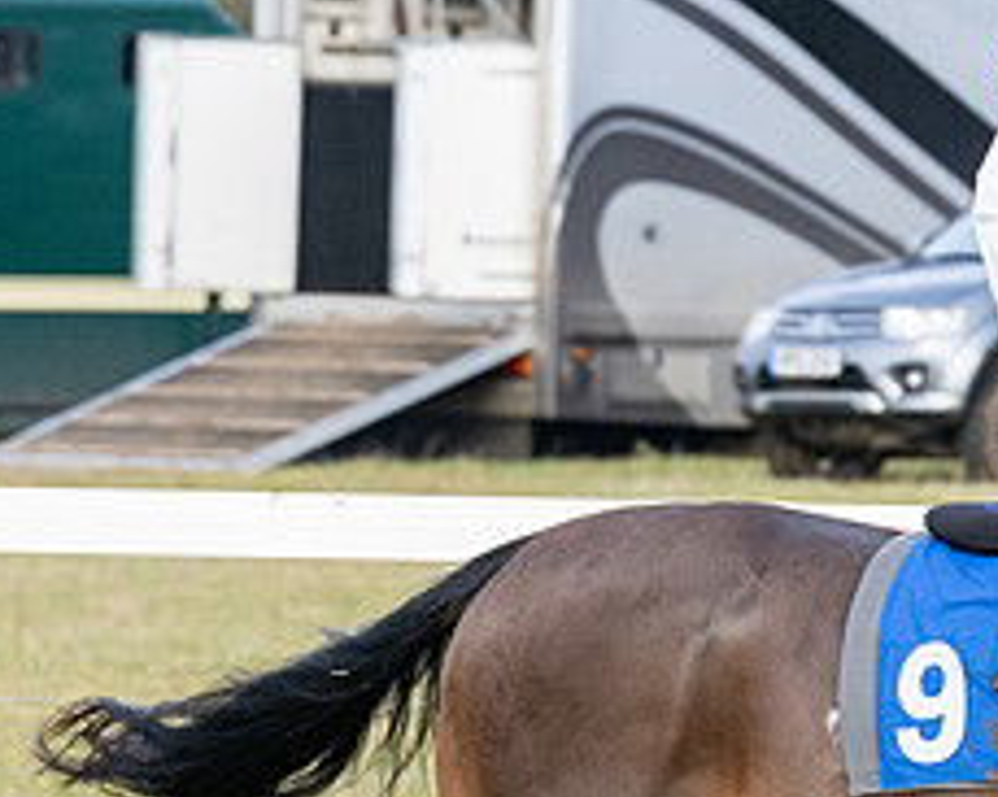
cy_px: 920
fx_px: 19634
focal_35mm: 665
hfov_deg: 2.9
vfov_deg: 2.3
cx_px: 1342
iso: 400
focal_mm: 125
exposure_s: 1/800
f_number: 5
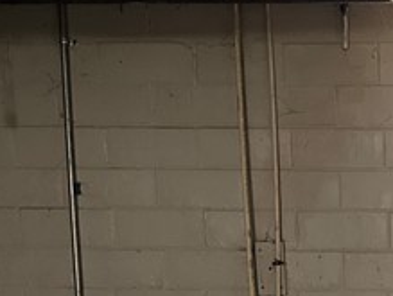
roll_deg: +0.0
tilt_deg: -8.8
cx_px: 510
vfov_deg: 12.6
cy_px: 448
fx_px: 1274
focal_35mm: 112
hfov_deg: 16.6
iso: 1000
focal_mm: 6.76
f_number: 1.78
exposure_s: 1/30
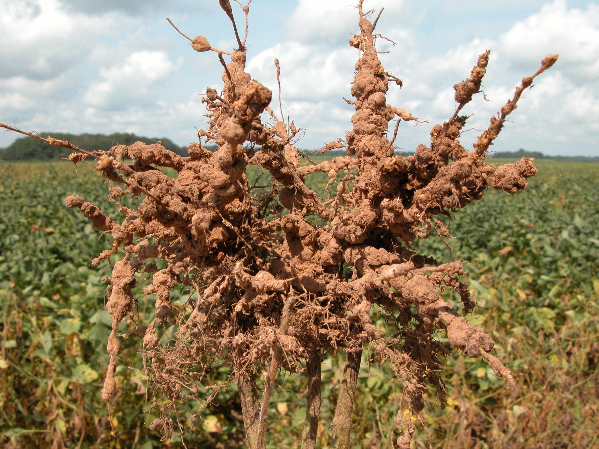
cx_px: 300
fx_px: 606
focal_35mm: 35
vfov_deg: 40.7
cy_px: 224
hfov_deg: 52.6
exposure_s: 1/310
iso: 100
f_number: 6.3
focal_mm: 9.2
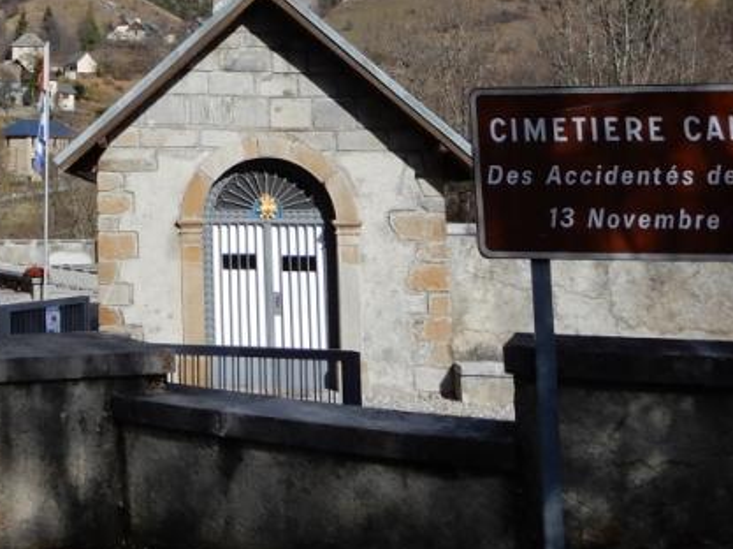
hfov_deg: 31.1
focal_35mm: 59
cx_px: 58
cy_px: -33
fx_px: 1248
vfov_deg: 23.5
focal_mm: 4.3
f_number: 3.4
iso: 80
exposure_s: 1/1250
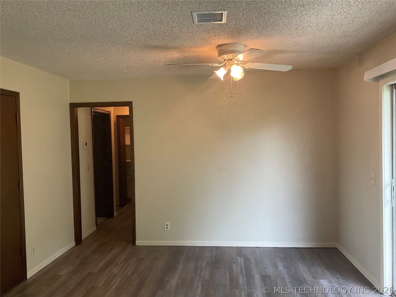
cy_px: 148
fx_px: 332
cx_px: 198
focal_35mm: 29
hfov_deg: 61.7
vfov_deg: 48.2
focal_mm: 3
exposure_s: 1/60
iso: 100
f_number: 1.8
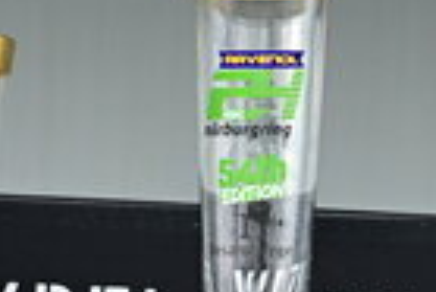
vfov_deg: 1.5
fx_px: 10826
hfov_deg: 2.3
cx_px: -408
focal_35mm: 893
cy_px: 790
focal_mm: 155
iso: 360
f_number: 4
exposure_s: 1/500
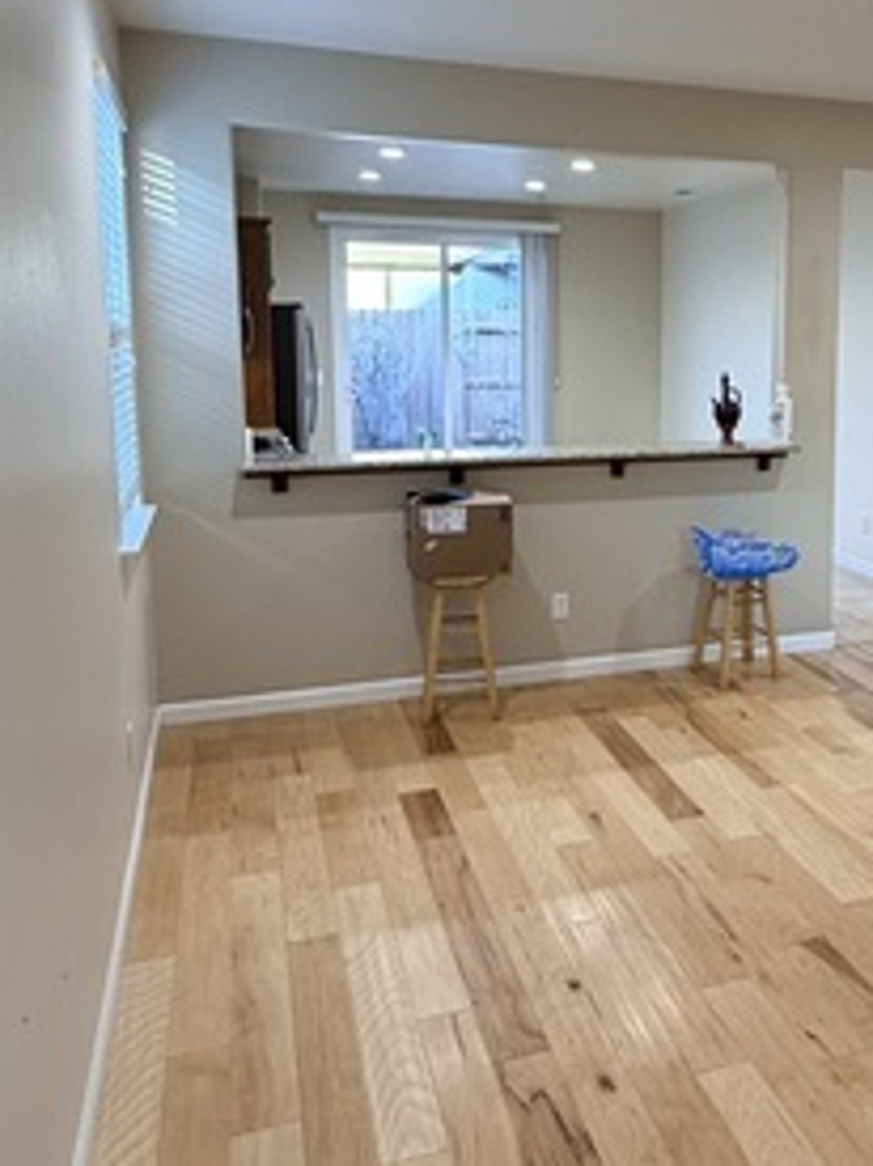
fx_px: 1144
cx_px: 699
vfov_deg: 53.7
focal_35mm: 34
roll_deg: -0.5
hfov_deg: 40.1
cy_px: 490
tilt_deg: -7.2
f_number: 2.2
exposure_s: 1/60
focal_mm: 2.22
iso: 250
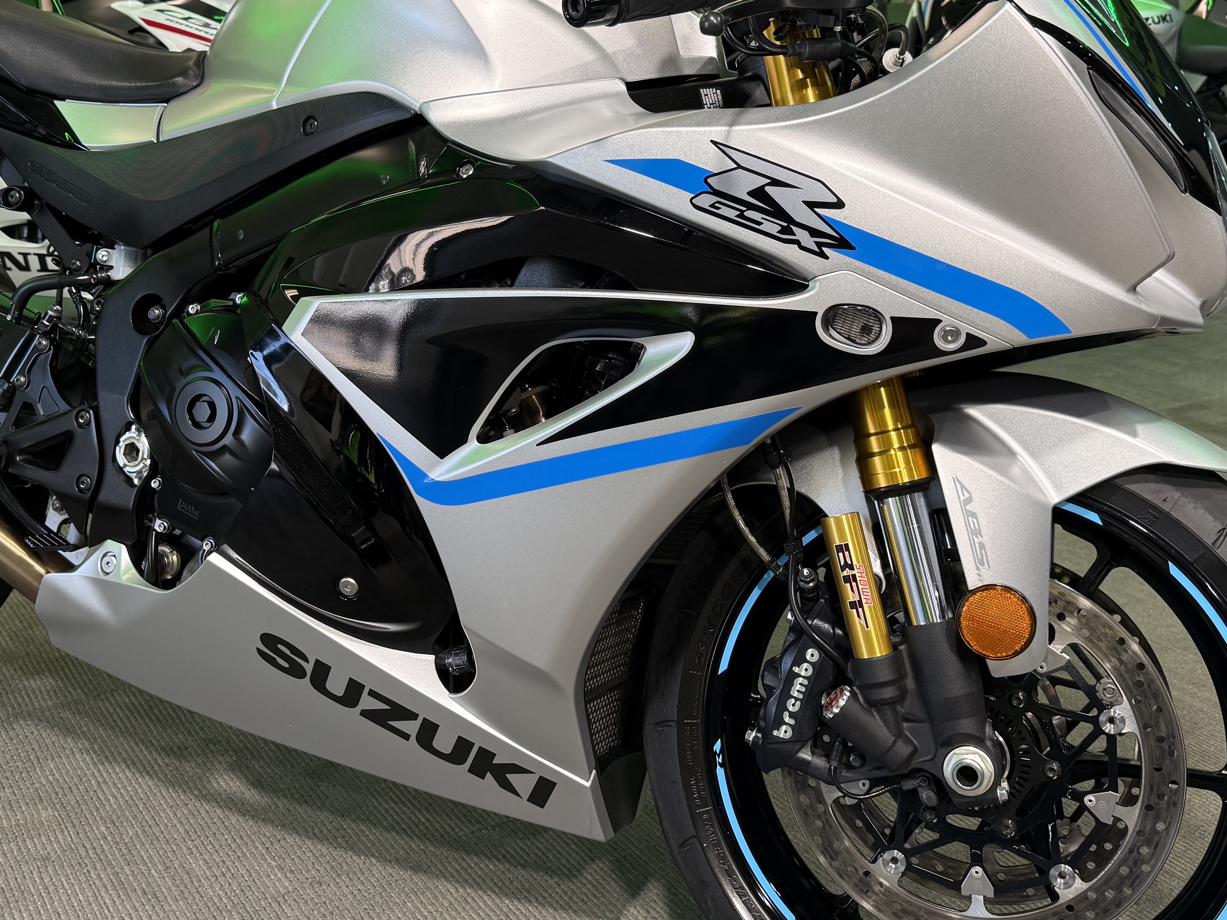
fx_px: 1418
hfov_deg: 46.7
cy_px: 373
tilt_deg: -14.7
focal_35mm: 40
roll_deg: -2.2
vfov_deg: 35.8
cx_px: 550
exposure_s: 1/120
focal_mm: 6.76
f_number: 1.78
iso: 64
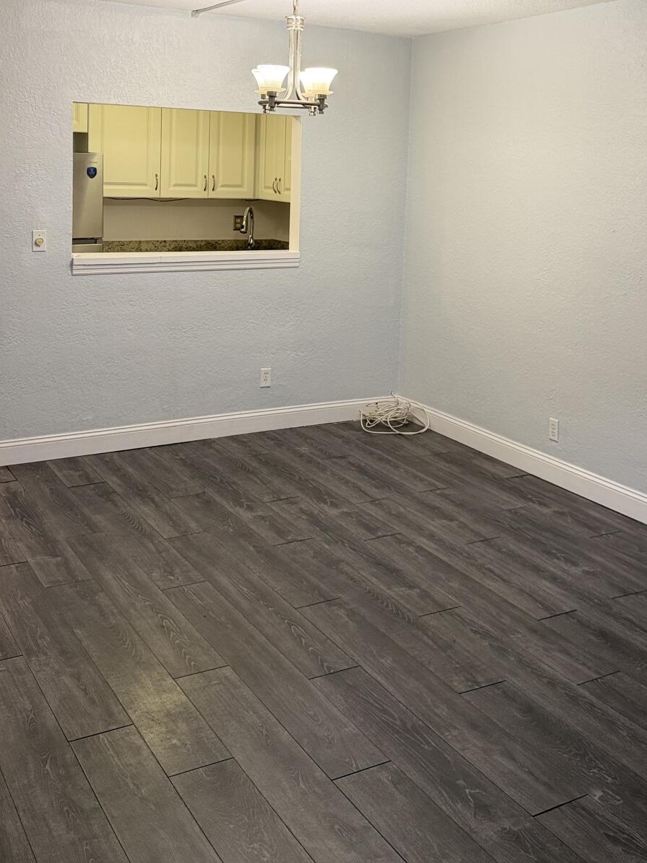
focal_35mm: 40
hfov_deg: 35.8
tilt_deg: -3.7
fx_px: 997
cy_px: 234
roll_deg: -2.5
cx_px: 391
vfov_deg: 45.5
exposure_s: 1/120
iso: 250
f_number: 1.78
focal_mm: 6.76
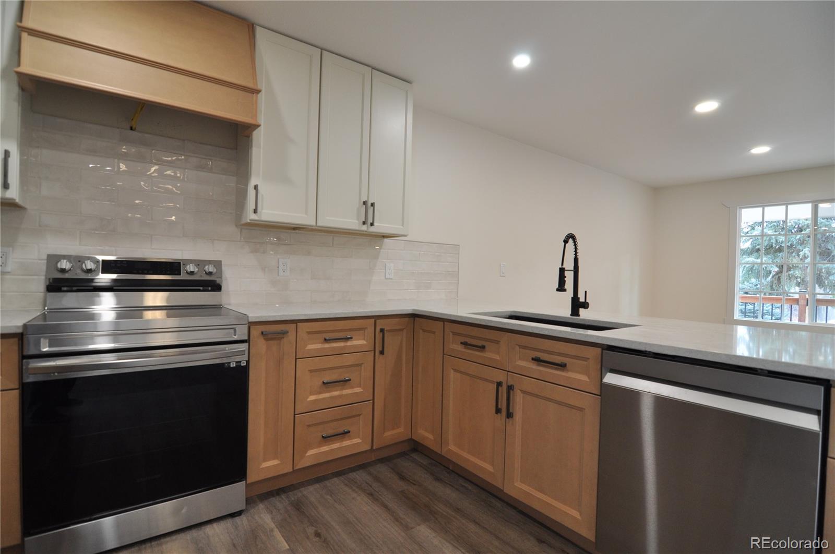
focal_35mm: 16
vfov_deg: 71.9
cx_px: 418
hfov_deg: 95.1
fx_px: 382
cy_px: 277
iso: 500
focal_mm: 11
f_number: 4
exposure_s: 1/60
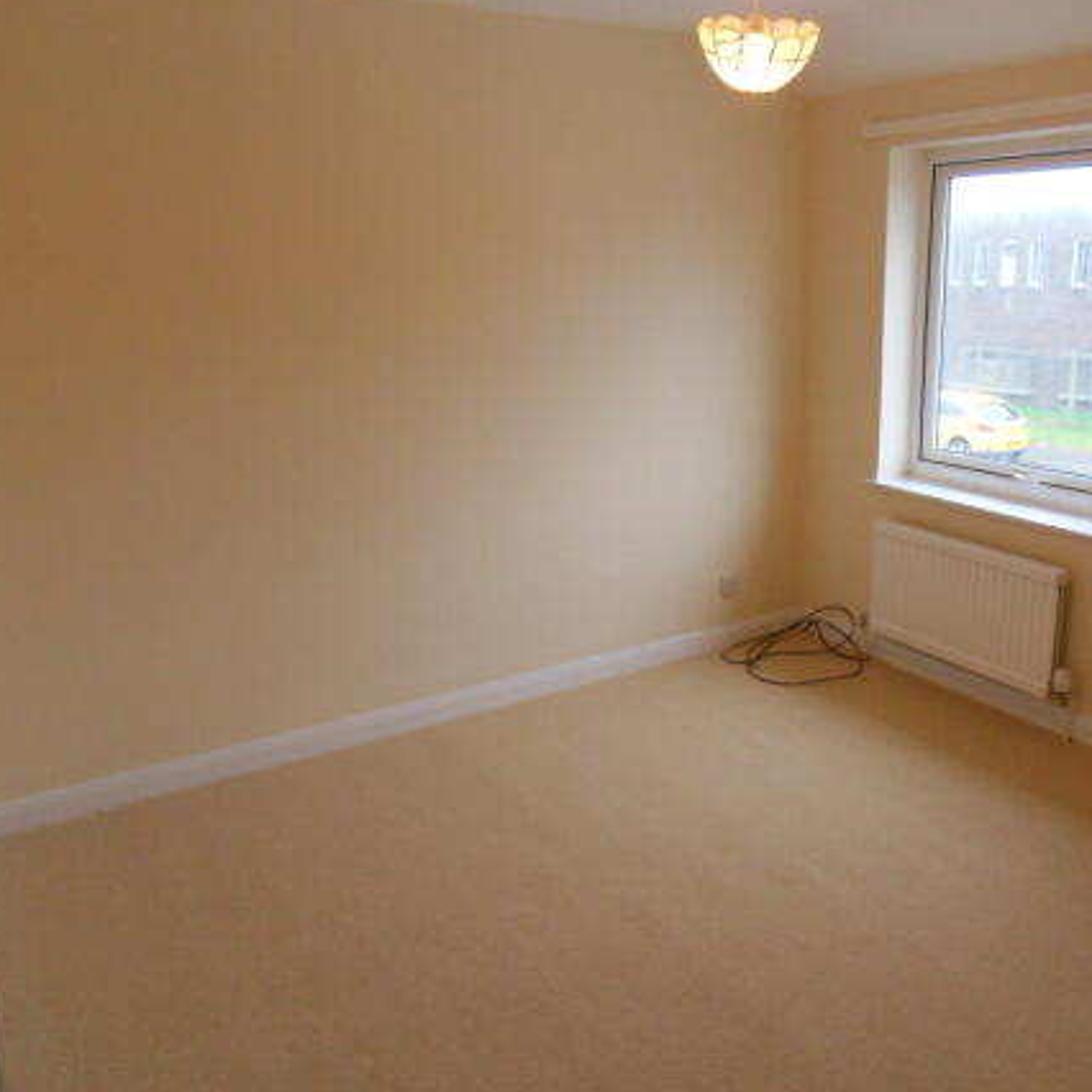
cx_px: 691
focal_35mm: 29
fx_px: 1035
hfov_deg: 54.9
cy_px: 547
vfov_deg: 55.6
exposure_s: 1/45
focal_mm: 4.2
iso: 200
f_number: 3.3
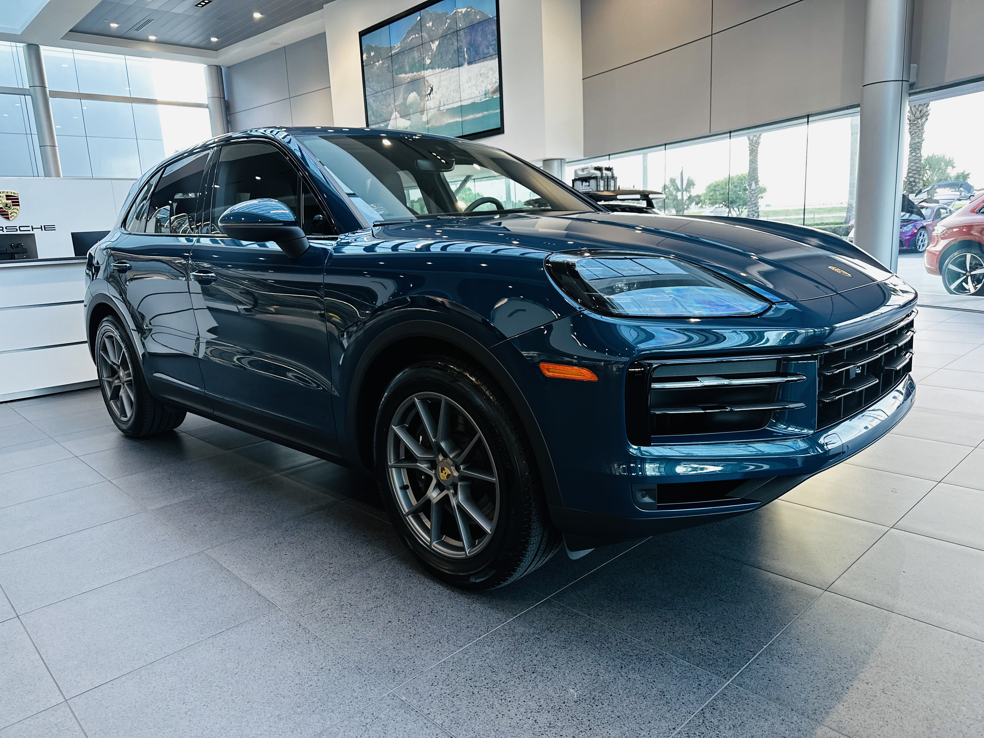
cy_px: 369
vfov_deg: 56.8
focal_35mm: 24
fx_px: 682
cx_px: 492
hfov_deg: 71.6
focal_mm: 6.86
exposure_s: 1/60
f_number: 1.78
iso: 200
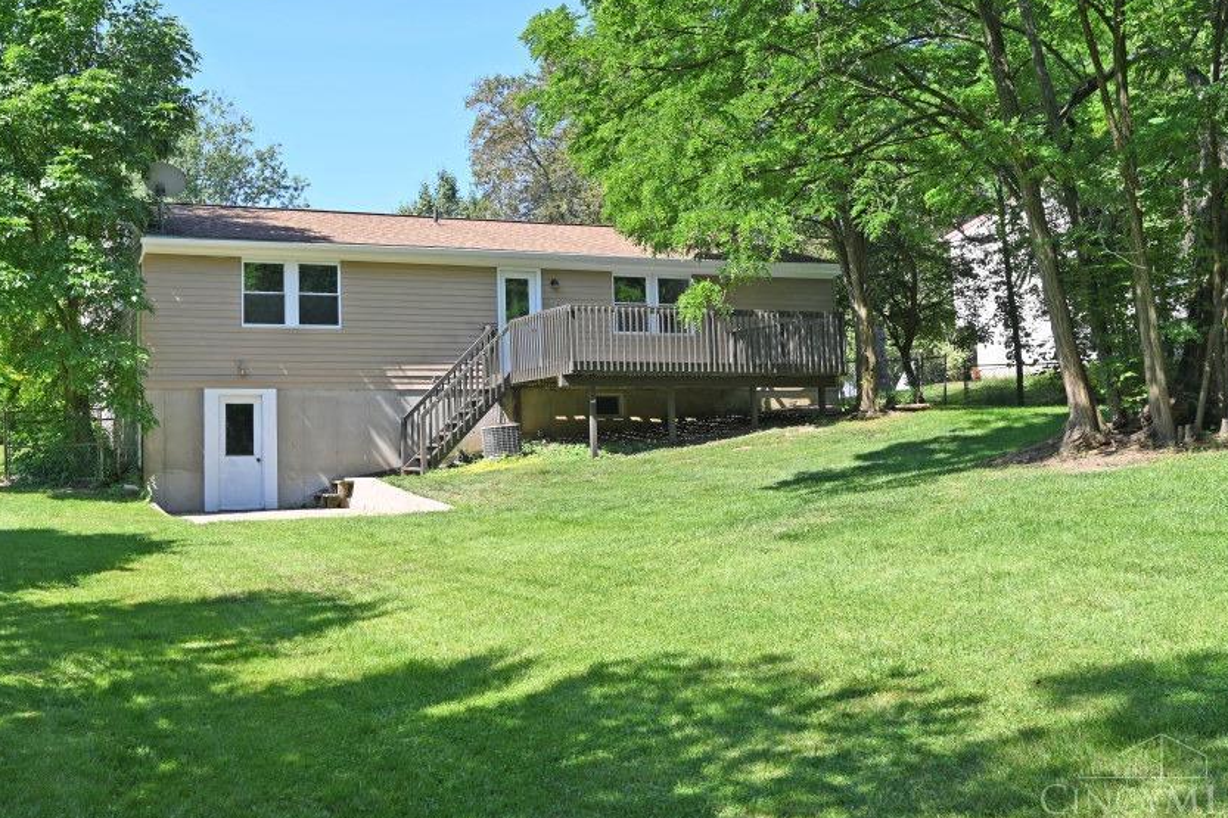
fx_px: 1296
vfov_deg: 34.9
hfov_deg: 50.4
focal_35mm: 38
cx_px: 489
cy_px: 332
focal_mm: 30
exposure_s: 1/250
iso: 110
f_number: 5.6
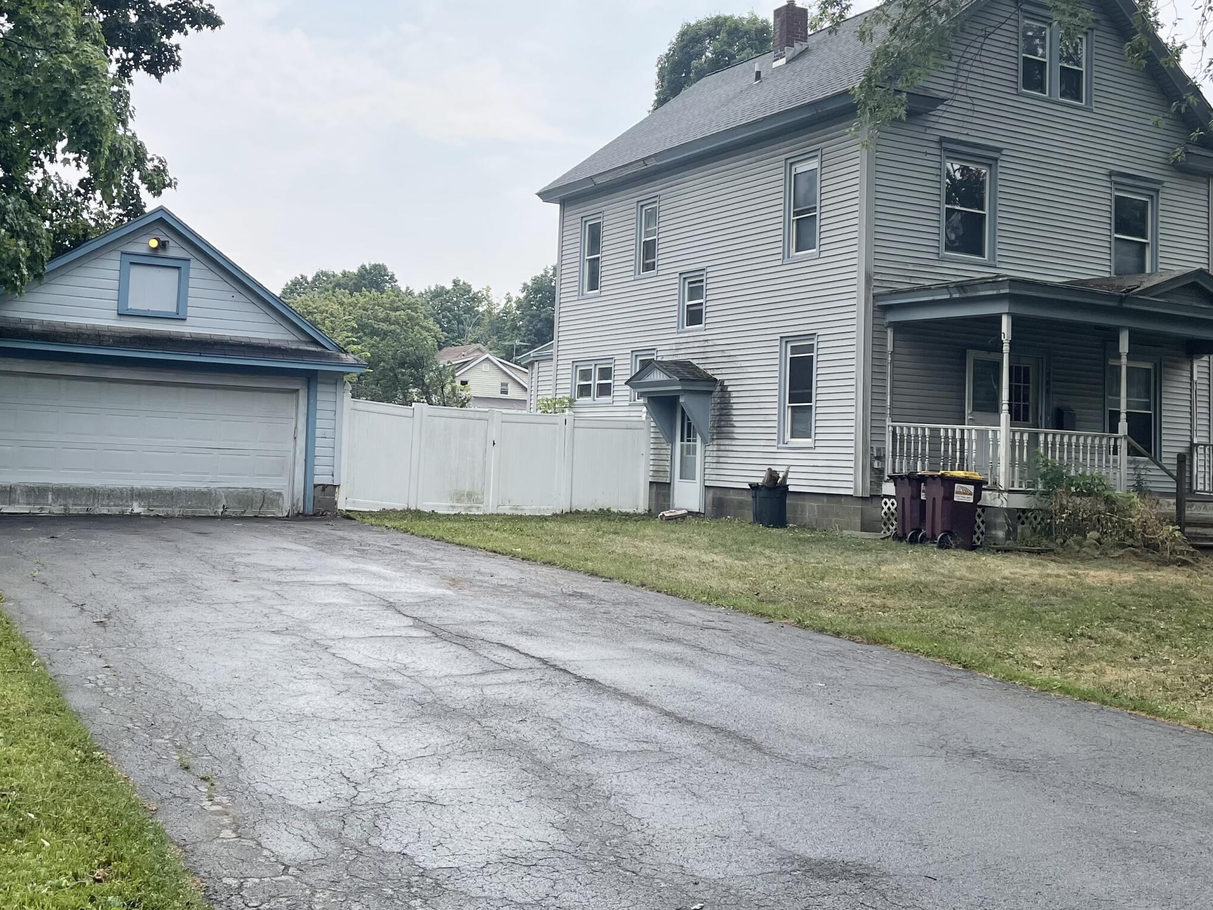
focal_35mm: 37
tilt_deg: +4.2
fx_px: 1296
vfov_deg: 38.5
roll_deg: -2.5
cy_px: 353
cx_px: 590
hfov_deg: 50.1
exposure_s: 1/4902
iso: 32
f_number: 1.6
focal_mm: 5.1
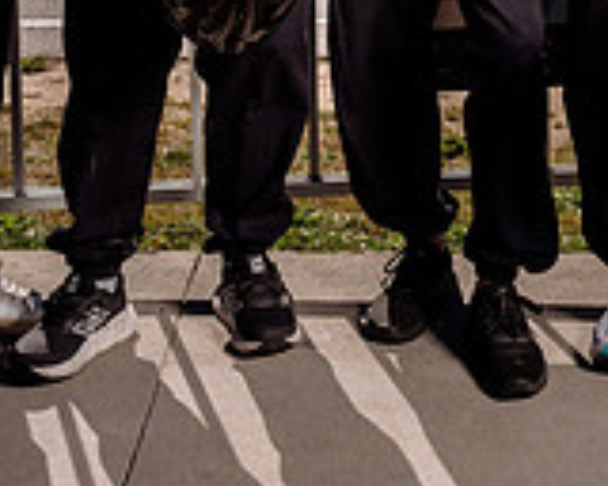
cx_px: 504
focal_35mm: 91
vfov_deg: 15.6
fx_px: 1637
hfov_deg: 20.7
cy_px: -230
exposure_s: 1/250
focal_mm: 25.5
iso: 64
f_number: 7.1
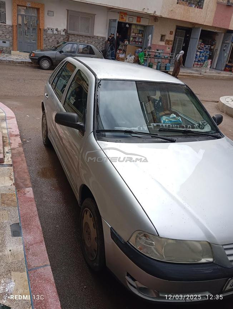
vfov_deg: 63.4
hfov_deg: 49.9
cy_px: 154
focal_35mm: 28
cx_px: 116
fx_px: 251
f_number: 1.8
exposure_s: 1/440
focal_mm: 4.22
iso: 113
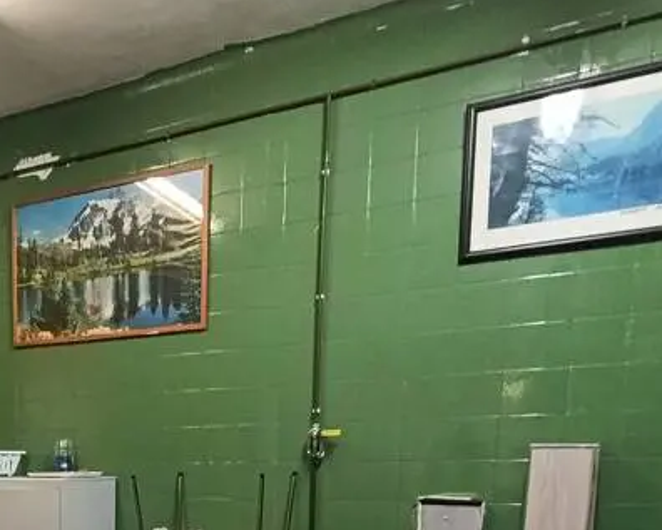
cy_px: 570
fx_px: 725
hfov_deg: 44.0
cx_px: 47
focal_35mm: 37
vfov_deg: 35.0
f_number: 2.2
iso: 500
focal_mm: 1.65
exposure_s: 1/33.3
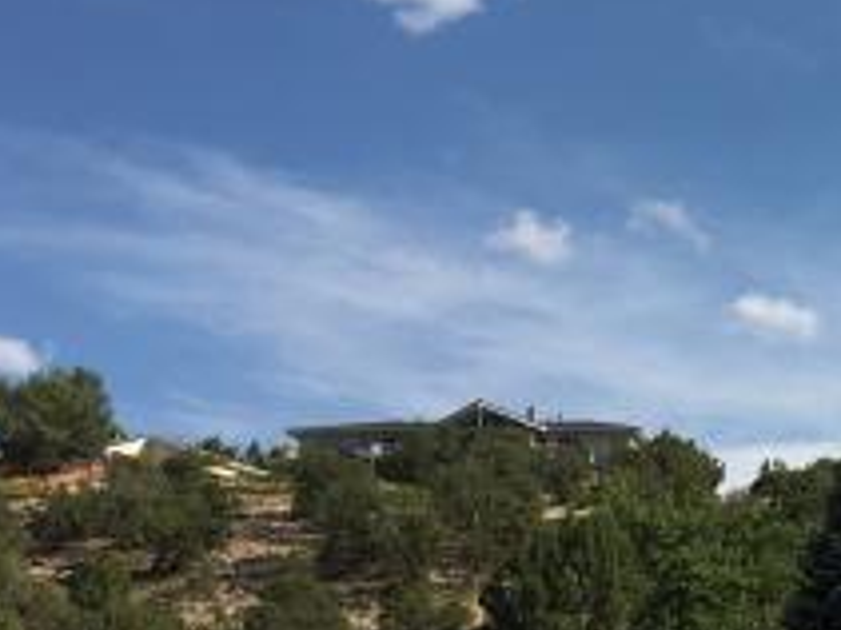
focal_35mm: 88
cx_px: 1232
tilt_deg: +16.4
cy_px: 271
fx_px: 2137
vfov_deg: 16.8
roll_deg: +0.6
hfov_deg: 19.6
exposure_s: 1/2262
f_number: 2.2
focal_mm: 4.15
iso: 25
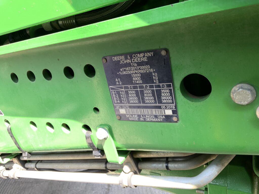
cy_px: 97
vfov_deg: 48.2
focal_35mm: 29
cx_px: 130
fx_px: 217
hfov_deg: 61.7
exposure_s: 1/100
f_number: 1.8
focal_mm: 3
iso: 20
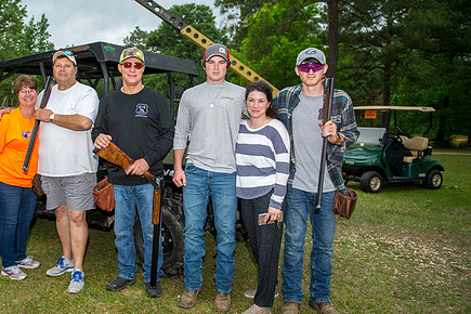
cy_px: 142
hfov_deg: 57.5
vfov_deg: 41.1
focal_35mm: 32
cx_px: 160
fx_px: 419
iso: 640
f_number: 3.2
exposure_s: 1/100
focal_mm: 24
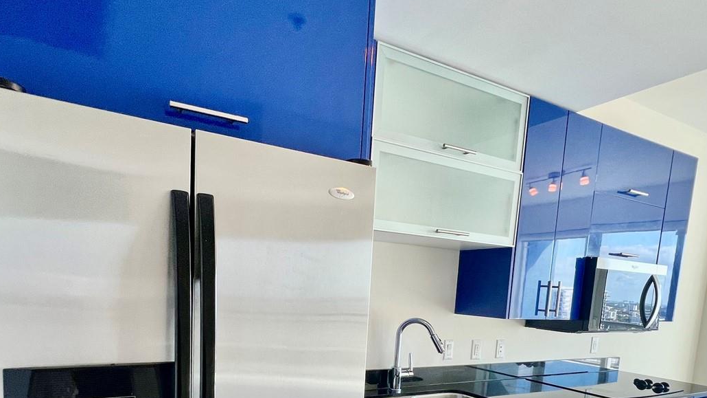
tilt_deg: -7.4
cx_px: 310
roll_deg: -2.1
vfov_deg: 47.7
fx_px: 412
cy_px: 335
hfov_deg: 80.9
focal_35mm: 22
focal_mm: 1.57
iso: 100
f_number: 1.8
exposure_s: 1/120
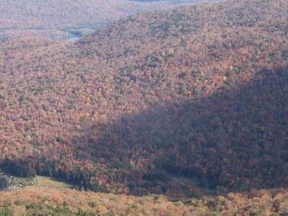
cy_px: 102
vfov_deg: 16.2
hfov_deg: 21.5
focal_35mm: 91
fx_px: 757
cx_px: 160
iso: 80
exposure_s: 1/500
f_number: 2.8
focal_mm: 6.3
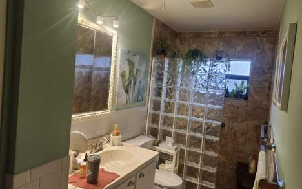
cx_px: 154
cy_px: 91
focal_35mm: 25
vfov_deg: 49.2
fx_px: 206
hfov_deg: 72.6
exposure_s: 1/120
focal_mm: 5.54
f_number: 1.8
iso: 250
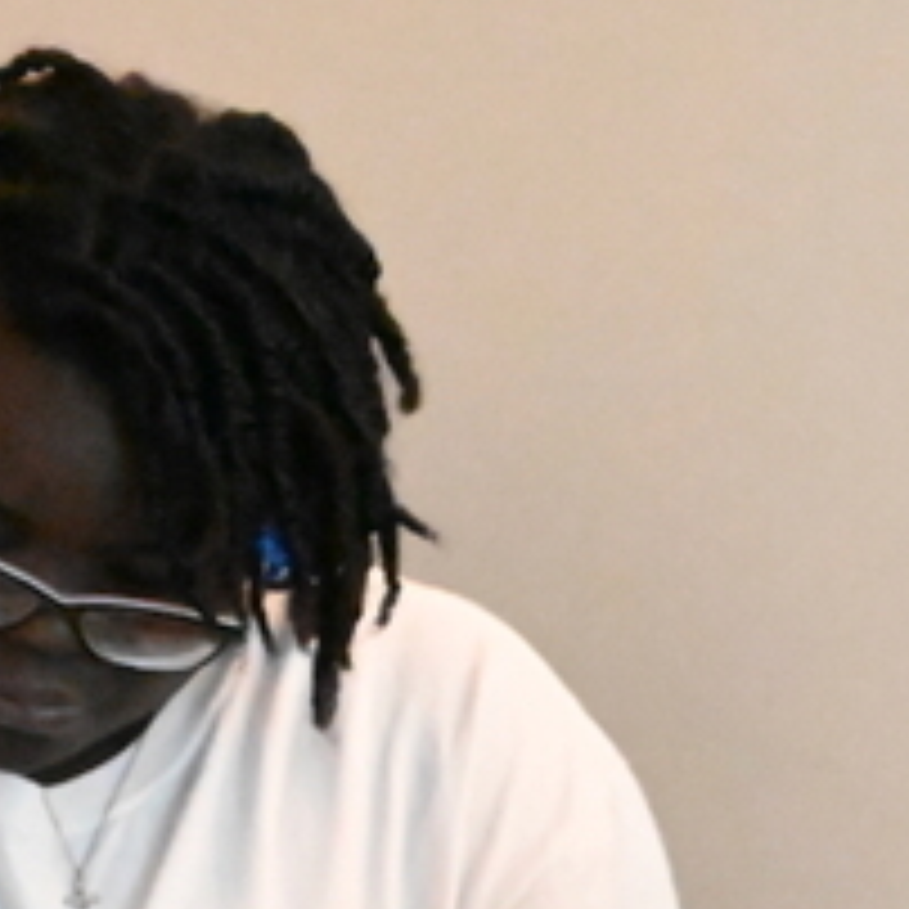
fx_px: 7011
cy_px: 1087
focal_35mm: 236
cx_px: 1444
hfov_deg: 7.3
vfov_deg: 7.4
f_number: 4
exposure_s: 1/250
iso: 51200
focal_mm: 70
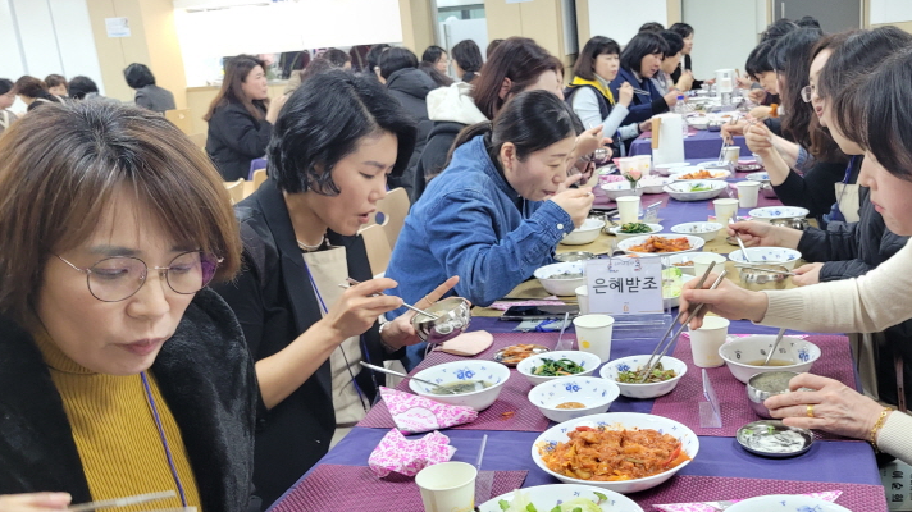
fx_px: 943
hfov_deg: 51.1
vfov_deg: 30.4
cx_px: 569
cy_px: 269
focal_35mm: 39
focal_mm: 5.4
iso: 200
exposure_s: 1/60
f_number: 1.8
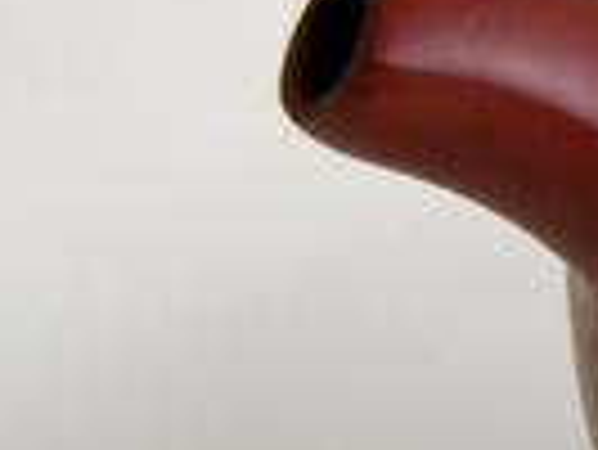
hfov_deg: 8.5
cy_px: 274
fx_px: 3631
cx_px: 1502
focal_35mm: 210
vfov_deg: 7.1
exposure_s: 1/59.7
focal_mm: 7.5
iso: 102
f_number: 2.7
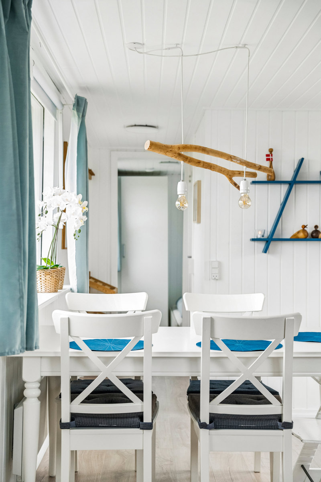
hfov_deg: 24.6
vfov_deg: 36.2
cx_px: 160
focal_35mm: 55
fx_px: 736
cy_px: 241
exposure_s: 1/320
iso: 2000
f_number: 4.5
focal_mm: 55
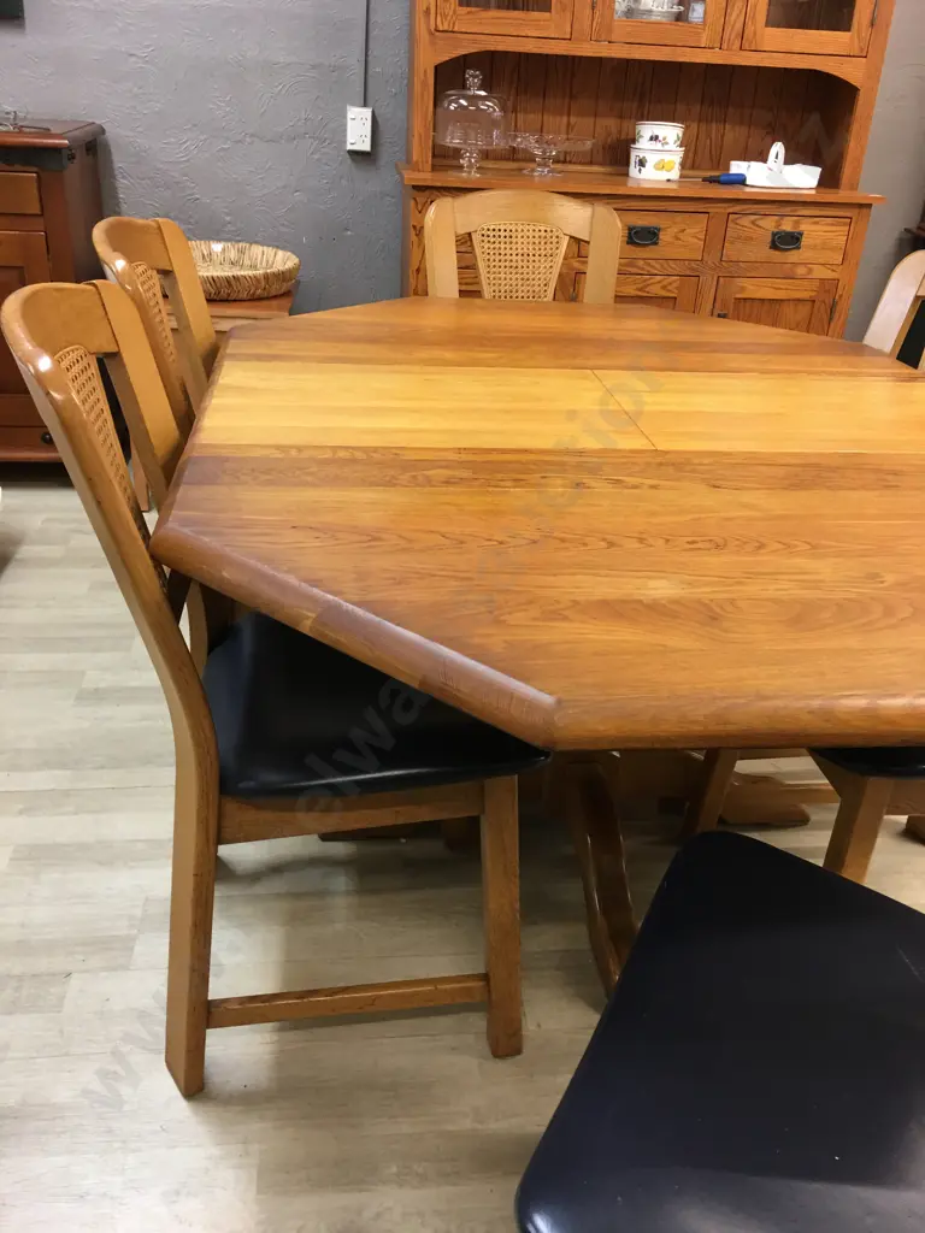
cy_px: 616
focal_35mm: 29
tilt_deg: -26.9
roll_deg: -4.0
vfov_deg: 61.7
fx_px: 1033
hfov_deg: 48.2
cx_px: 462
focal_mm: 4.15
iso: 64
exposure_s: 1/17
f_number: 2.2
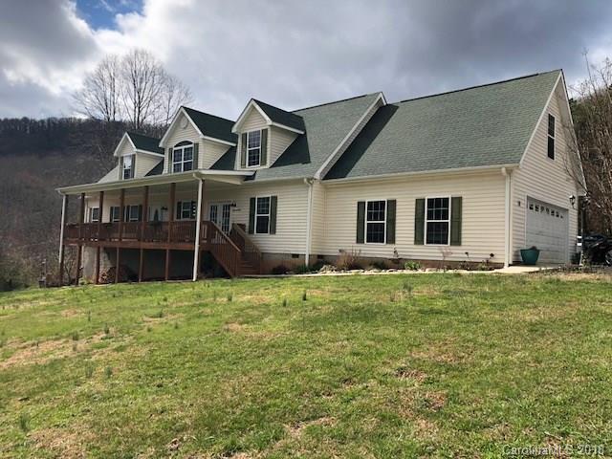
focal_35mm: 28
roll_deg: -3.4
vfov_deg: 49.7
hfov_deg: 63.4
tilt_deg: +3.9
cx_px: 306
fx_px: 495
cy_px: 230
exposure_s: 1/1736
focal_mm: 3.99
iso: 20
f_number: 1.8
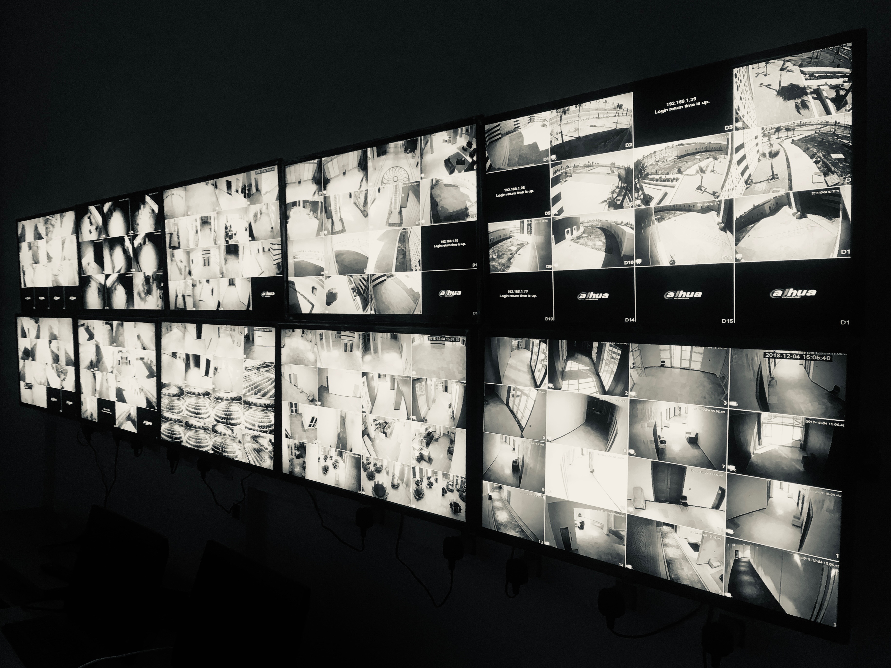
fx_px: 824
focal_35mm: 32
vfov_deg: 44.2
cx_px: 417
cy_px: 351
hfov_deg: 56.8
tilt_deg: -2.8
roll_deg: -1.4
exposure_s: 1/33
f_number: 2.2
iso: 80
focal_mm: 4.15
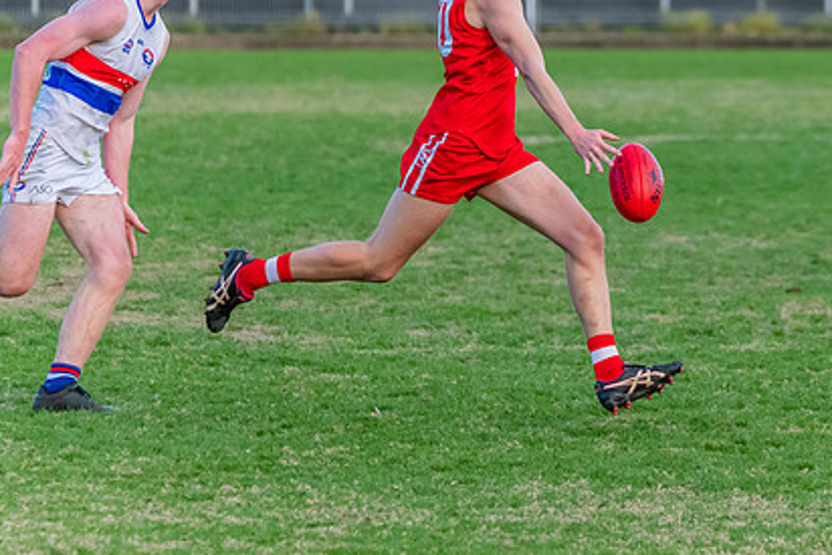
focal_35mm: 517
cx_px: 627
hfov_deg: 4.0
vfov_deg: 2.7
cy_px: 129
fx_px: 11952
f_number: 5.6
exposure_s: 1/1600
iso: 3200
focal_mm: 280
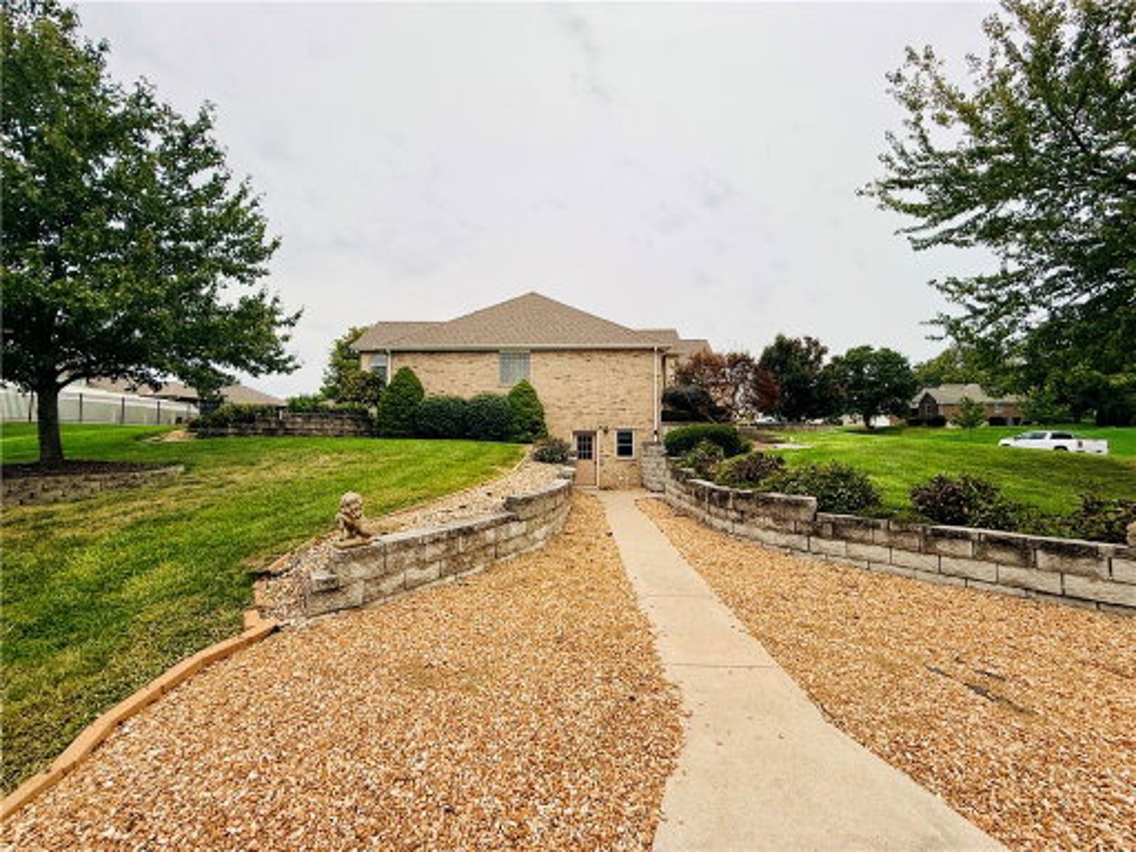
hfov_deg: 102.1
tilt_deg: +4.5
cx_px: 568
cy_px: 426
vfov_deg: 85.7
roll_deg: -1.0
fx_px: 459
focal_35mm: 14
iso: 50
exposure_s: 1/220
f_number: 2.2
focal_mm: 2.22
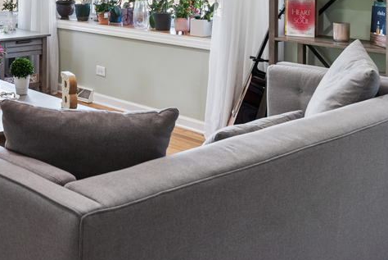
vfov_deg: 21.8
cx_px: 76
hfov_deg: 33.4
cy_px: -48
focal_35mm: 58
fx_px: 626
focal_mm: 17
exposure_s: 1/25
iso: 200
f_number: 8
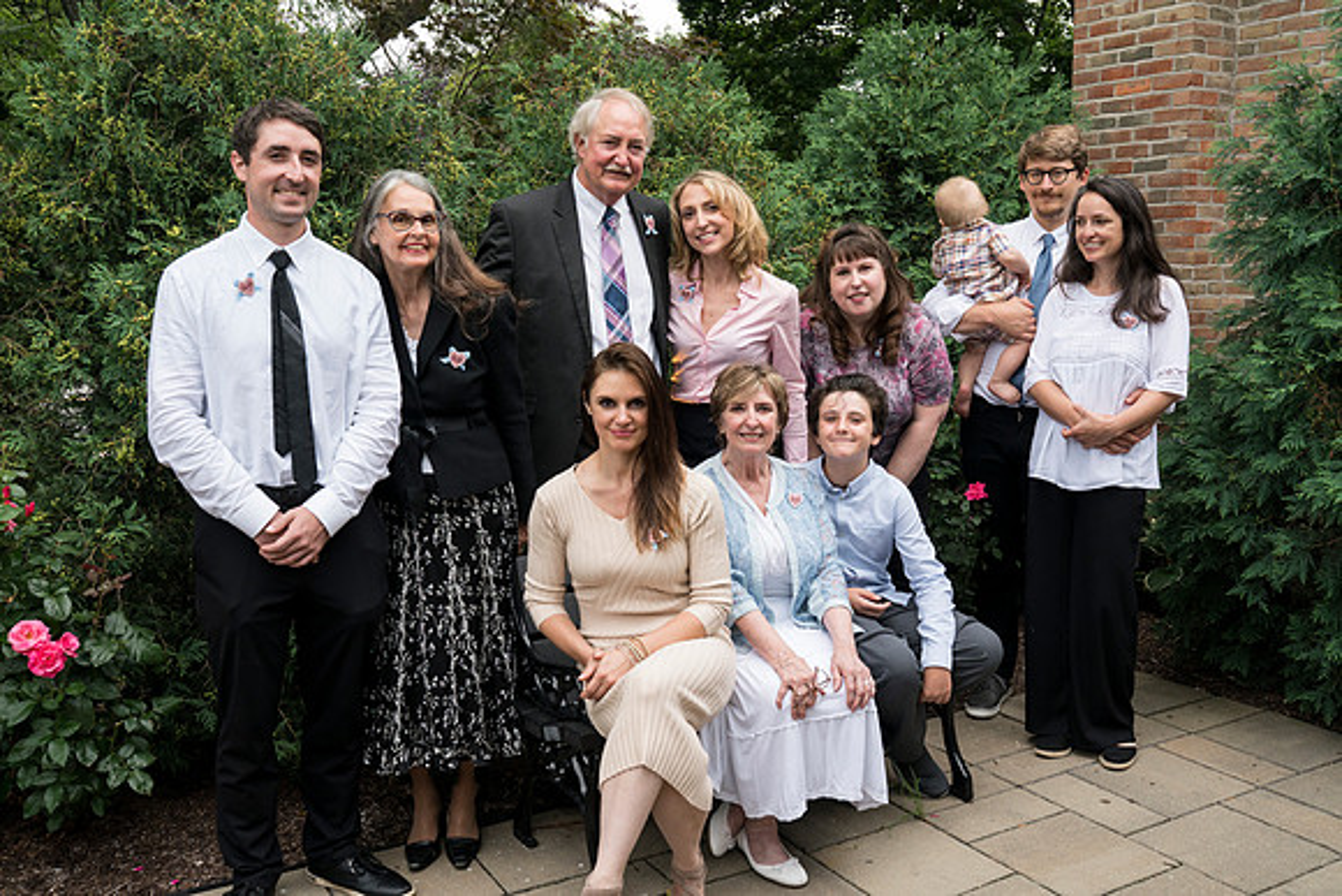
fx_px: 1305
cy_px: 448
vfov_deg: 37.9
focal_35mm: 35
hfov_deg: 54.4
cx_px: 671
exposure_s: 1/80
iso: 800
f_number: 8
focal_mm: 35
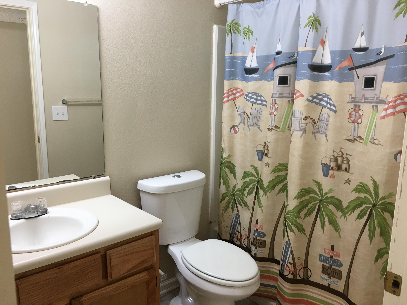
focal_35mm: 29
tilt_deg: -10.7
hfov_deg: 61.7
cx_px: 204
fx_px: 341
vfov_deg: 48.2
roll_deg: -0.7
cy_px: 152
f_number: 2.2
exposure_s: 1/30
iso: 40
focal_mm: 4.15
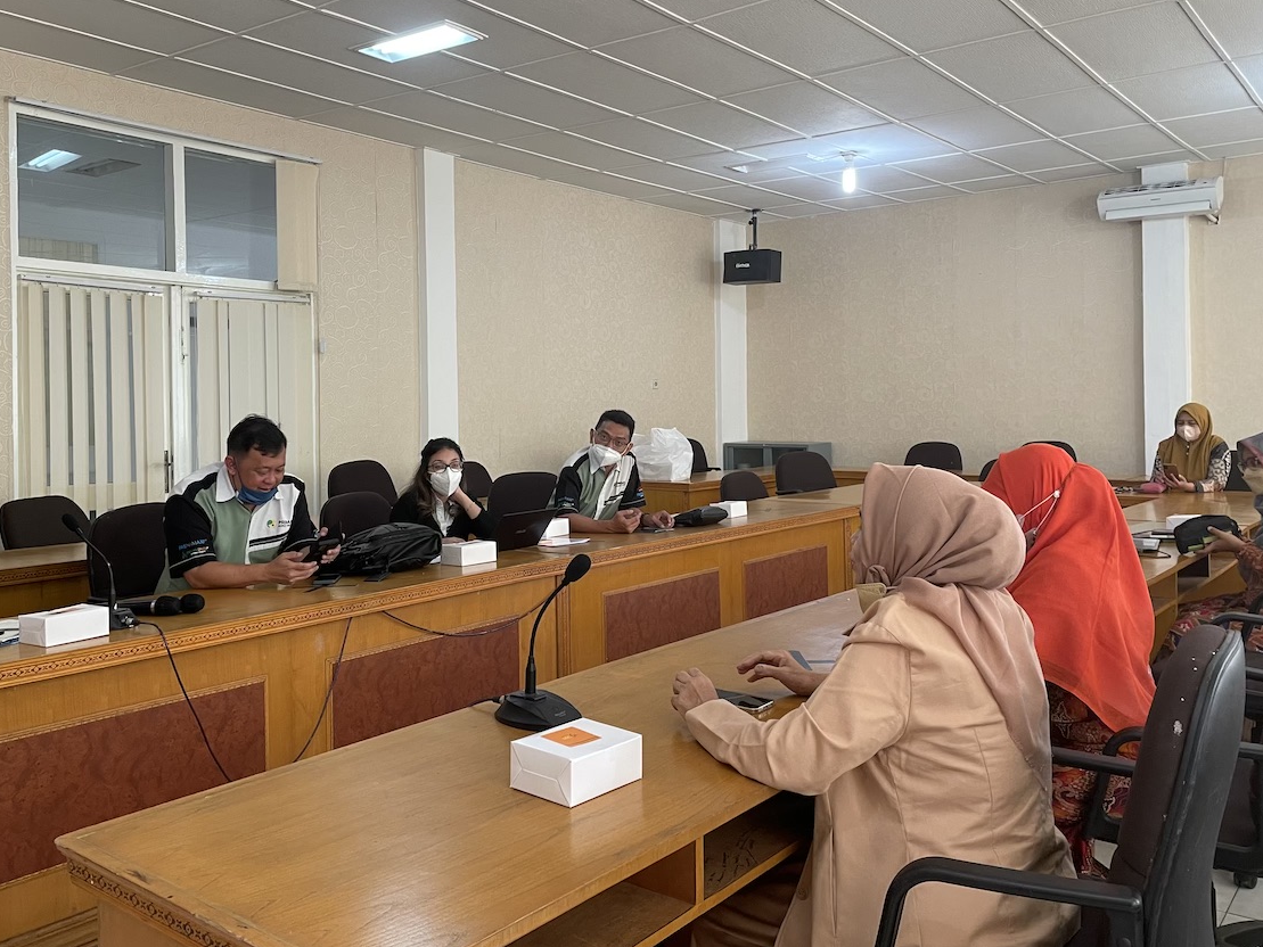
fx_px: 1095
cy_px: 405
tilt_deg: -0.4
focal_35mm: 30
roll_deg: +1.3
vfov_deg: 46.7
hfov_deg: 59.9
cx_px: 577
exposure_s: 1/50
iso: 64
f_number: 1.6
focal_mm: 4.2
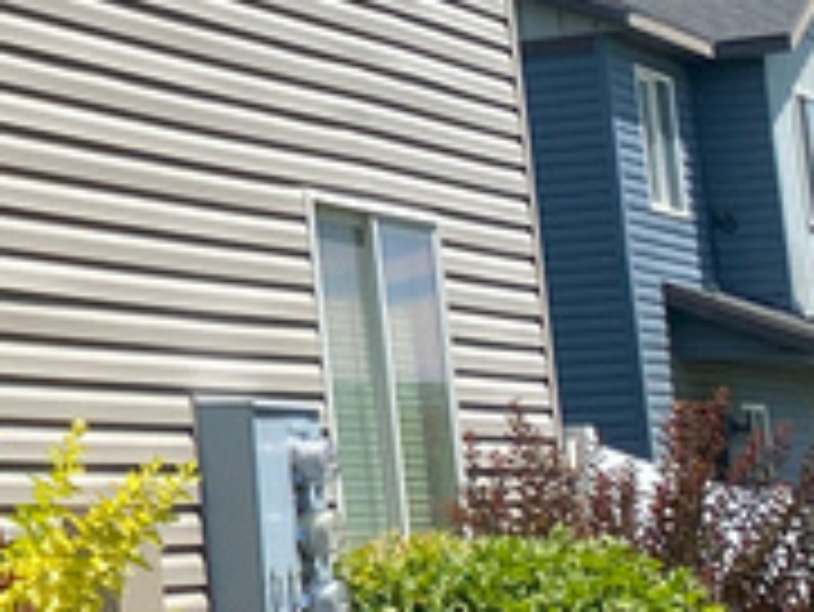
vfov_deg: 10.0
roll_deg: +1.2
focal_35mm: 147
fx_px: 3459
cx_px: -1057
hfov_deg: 11.4
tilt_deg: +12.0
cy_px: -108
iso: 32
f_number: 1.8
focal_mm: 4.25
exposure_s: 1/2066
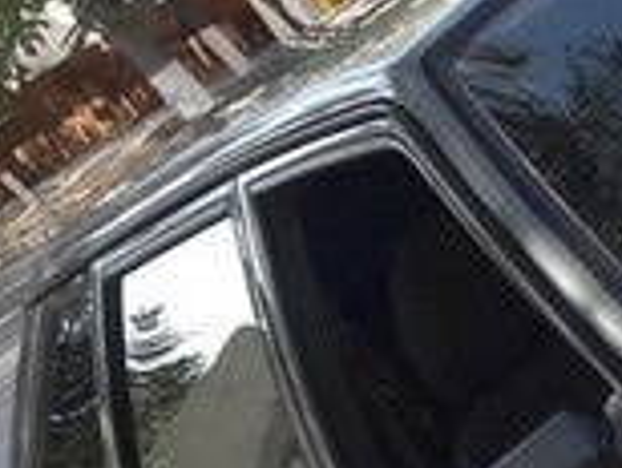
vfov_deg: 12.1
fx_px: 2160
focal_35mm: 120
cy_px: 539
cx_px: 1123
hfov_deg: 14.4
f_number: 1.9
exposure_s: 1/267
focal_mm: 3.7
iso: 40
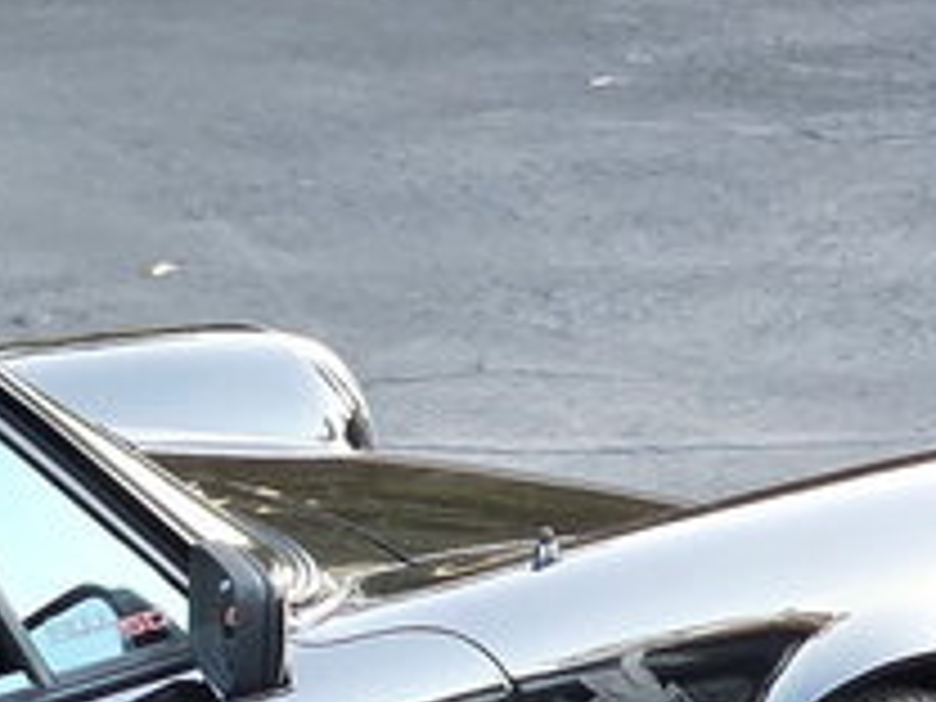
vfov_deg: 4.4
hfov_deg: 5.7
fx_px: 9193
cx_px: -747
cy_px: 864
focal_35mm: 340
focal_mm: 7.9
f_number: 2.4
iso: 400
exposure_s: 1/120
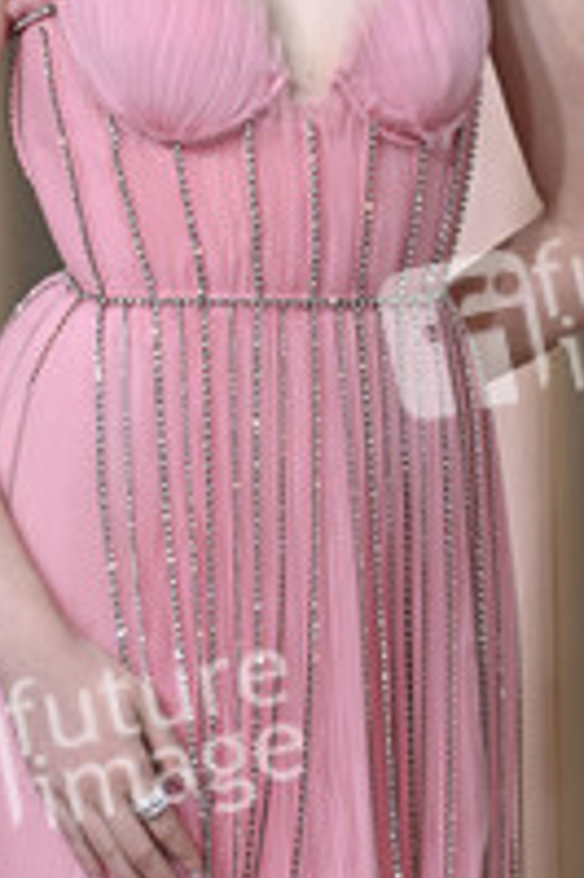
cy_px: 97
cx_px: 206
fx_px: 6825
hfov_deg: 4.9
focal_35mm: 280
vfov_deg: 7.3
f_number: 8
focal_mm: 140
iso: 800
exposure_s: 1/640
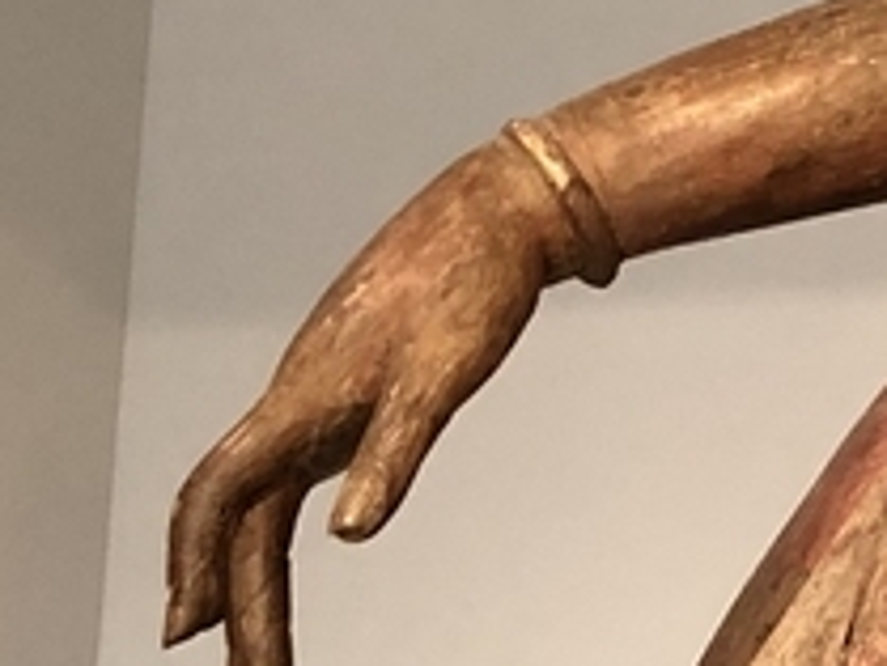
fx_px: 4128
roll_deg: +0.9
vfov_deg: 9.1
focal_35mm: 161
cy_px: -204
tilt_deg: +11.5
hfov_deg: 10.5
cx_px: 2122
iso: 64
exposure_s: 1/16
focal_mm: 4
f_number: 1.8
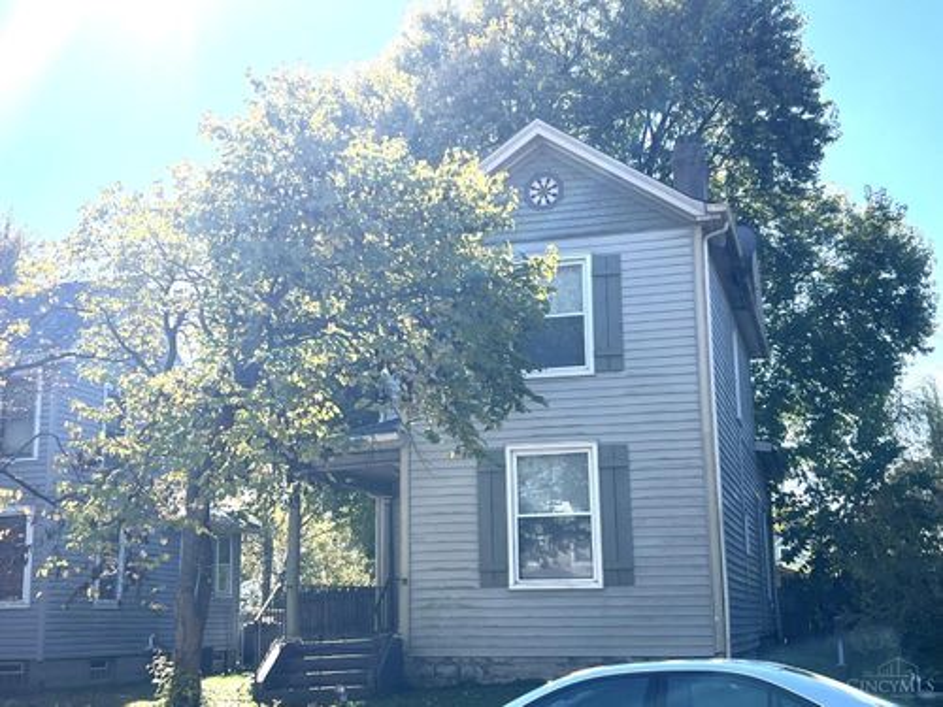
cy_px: 354
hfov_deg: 40.4
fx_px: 1280
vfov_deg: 30.9
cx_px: 472
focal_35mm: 47
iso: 50
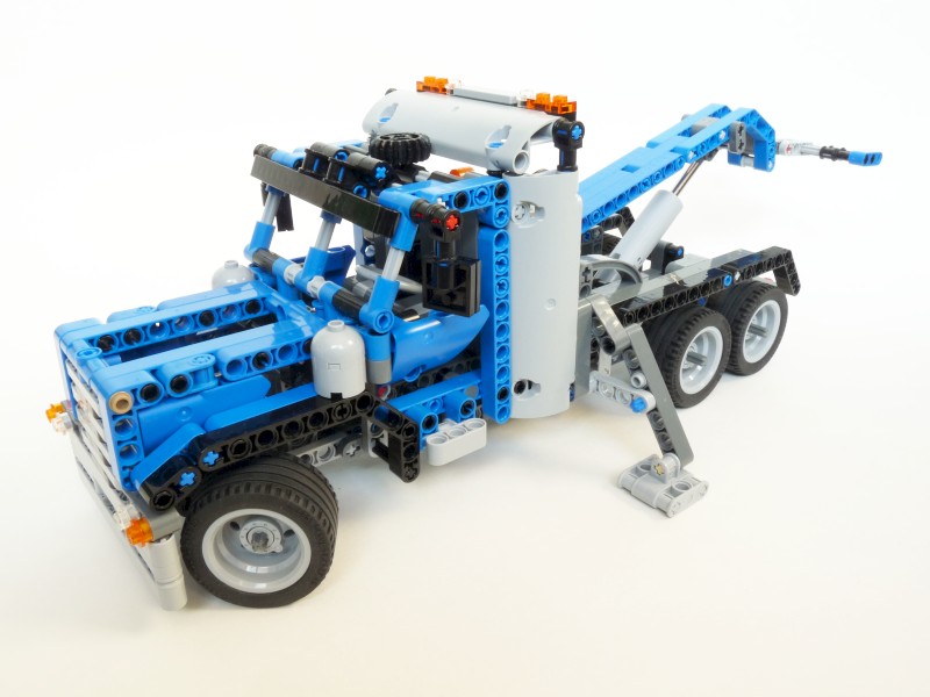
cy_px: 348
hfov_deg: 61.7
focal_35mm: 29
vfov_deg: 48.2
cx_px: 465
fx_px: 779
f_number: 8
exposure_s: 1/6
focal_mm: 5.2
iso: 100
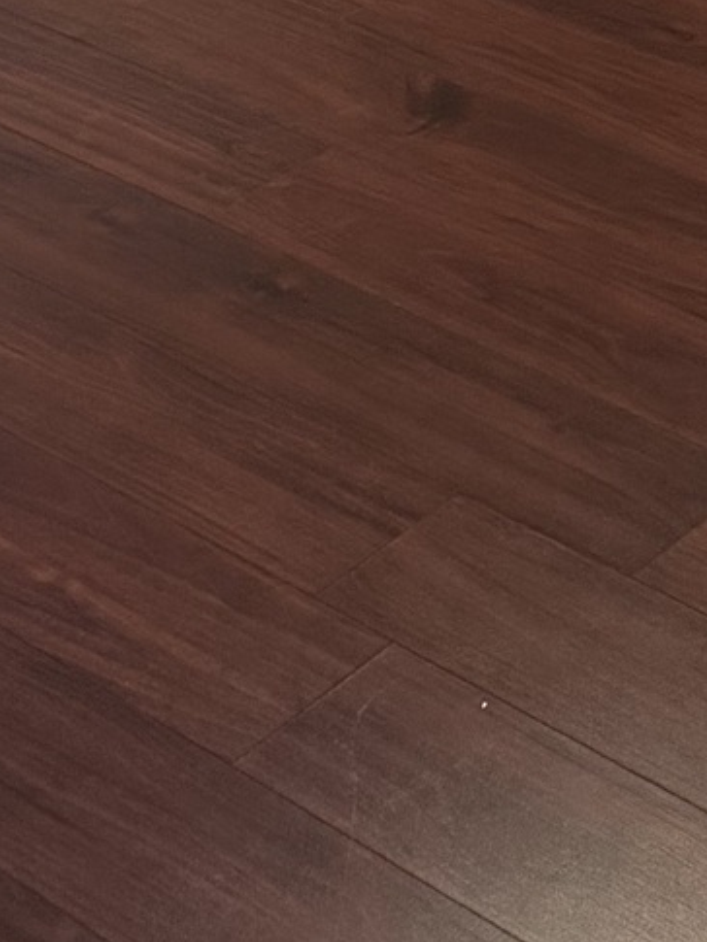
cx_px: 791
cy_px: -905
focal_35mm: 114
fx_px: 3103
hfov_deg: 12.8
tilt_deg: -9.3
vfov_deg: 14.5
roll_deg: -0.4
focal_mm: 6.76
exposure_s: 1/60
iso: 320
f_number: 1.78
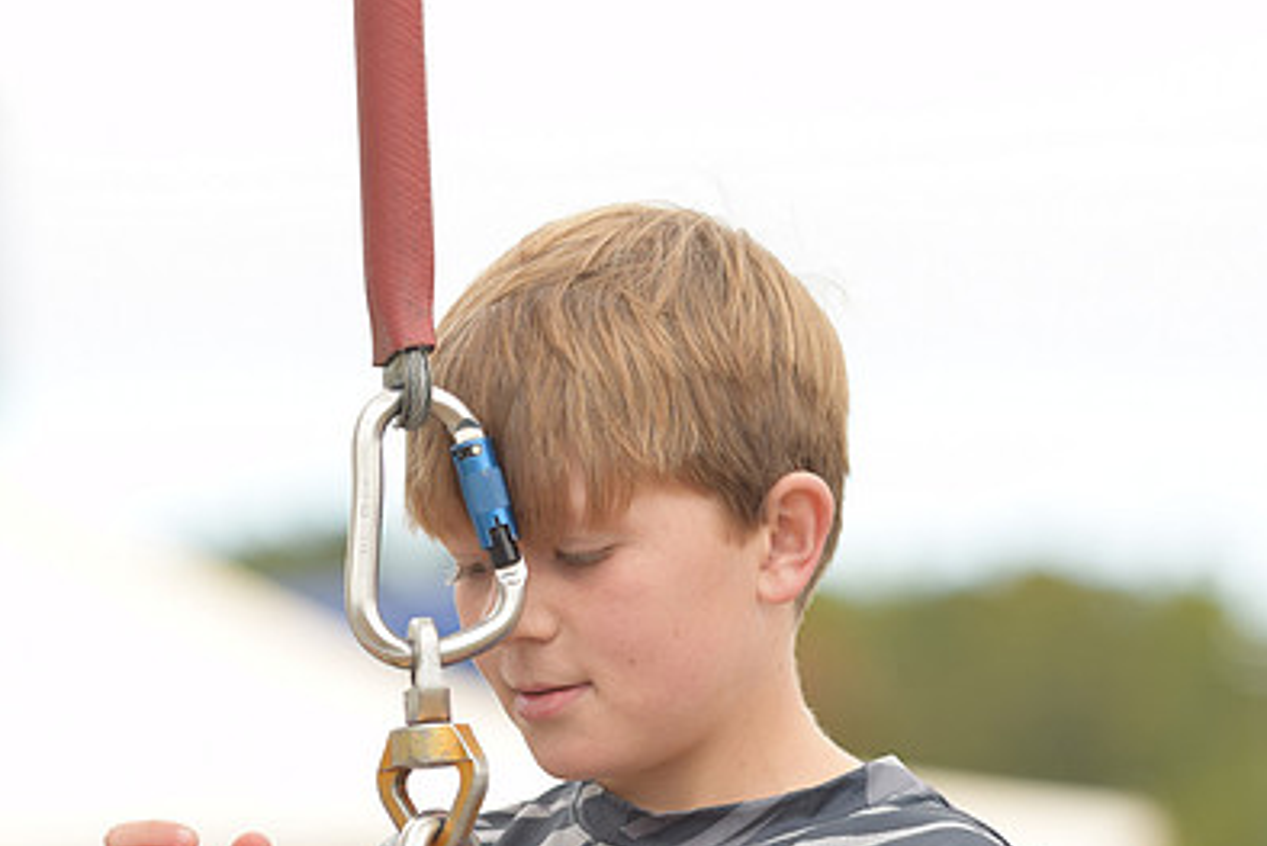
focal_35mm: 256
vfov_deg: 5.4
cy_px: 565
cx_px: 672
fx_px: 9013
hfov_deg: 8.0
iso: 200
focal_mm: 116
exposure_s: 1/1000
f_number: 2.8
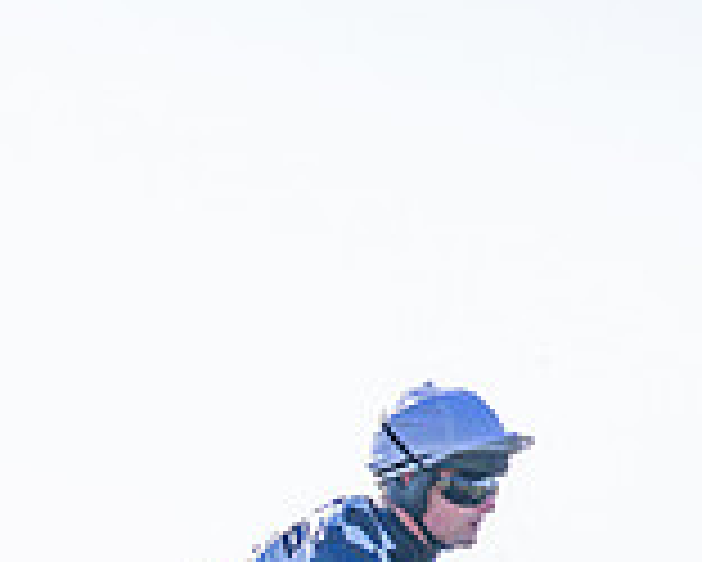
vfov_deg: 5.4
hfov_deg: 6.8
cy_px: 993
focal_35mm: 284
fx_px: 5904
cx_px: 398
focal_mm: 70
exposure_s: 1/2000
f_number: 2.8
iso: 200
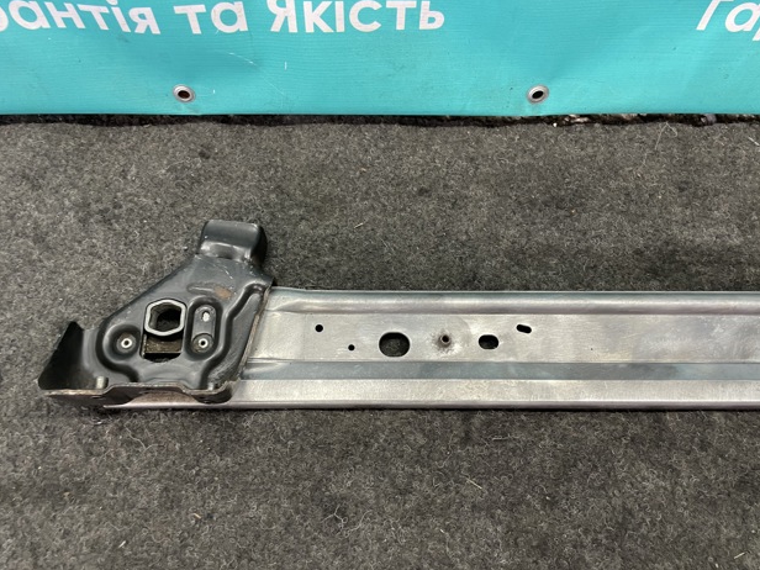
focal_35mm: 27
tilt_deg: -65.8
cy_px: 293
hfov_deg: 65.3
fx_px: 593
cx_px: 373
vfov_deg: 51.3
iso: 200
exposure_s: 1/50
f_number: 1.6
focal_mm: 4.2
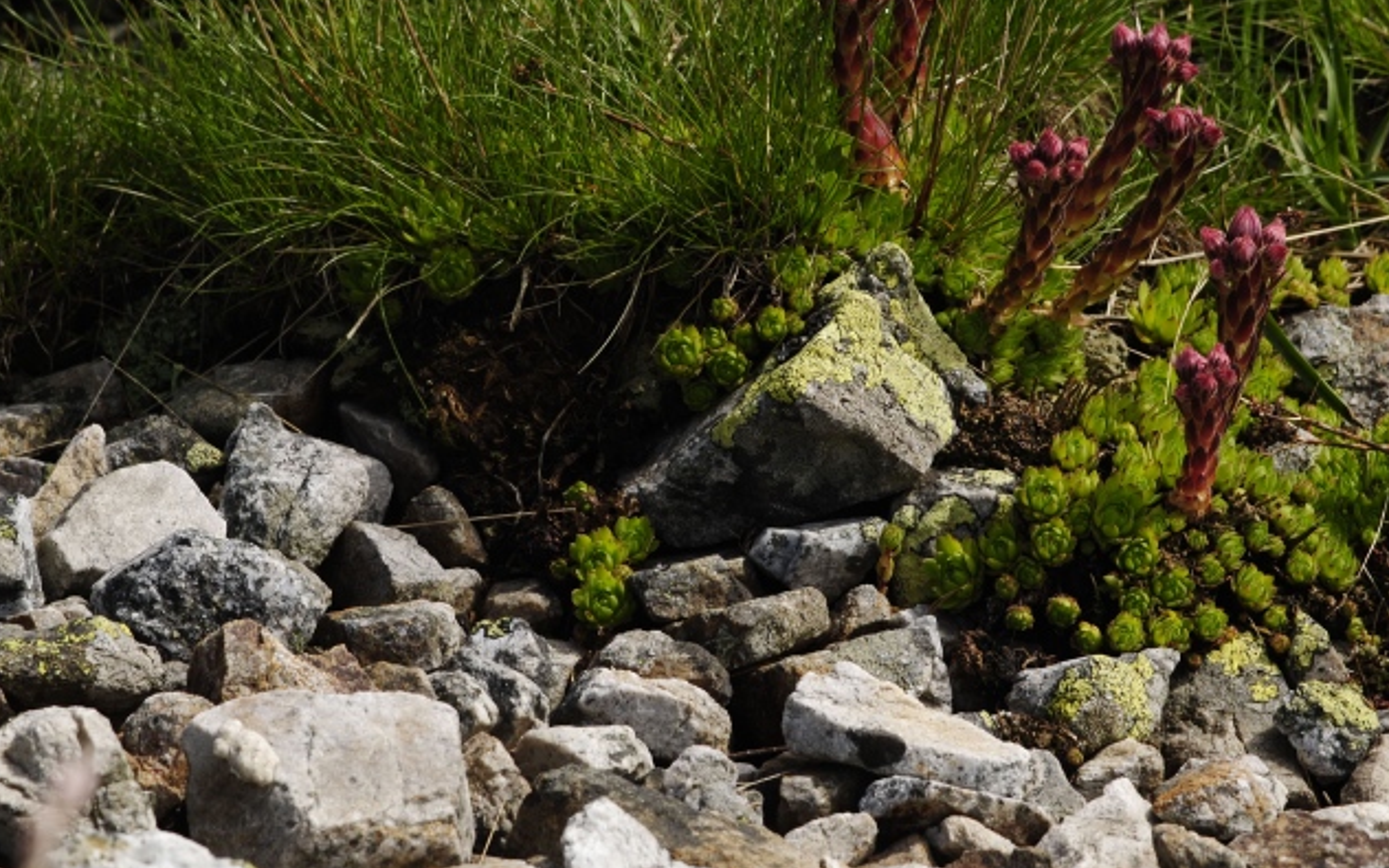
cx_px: 837
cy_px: 365
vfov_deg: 8.0
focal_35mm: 165
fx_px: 6233
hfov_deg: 12.7
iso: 100
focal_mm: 85
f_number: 9
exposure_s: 1/200
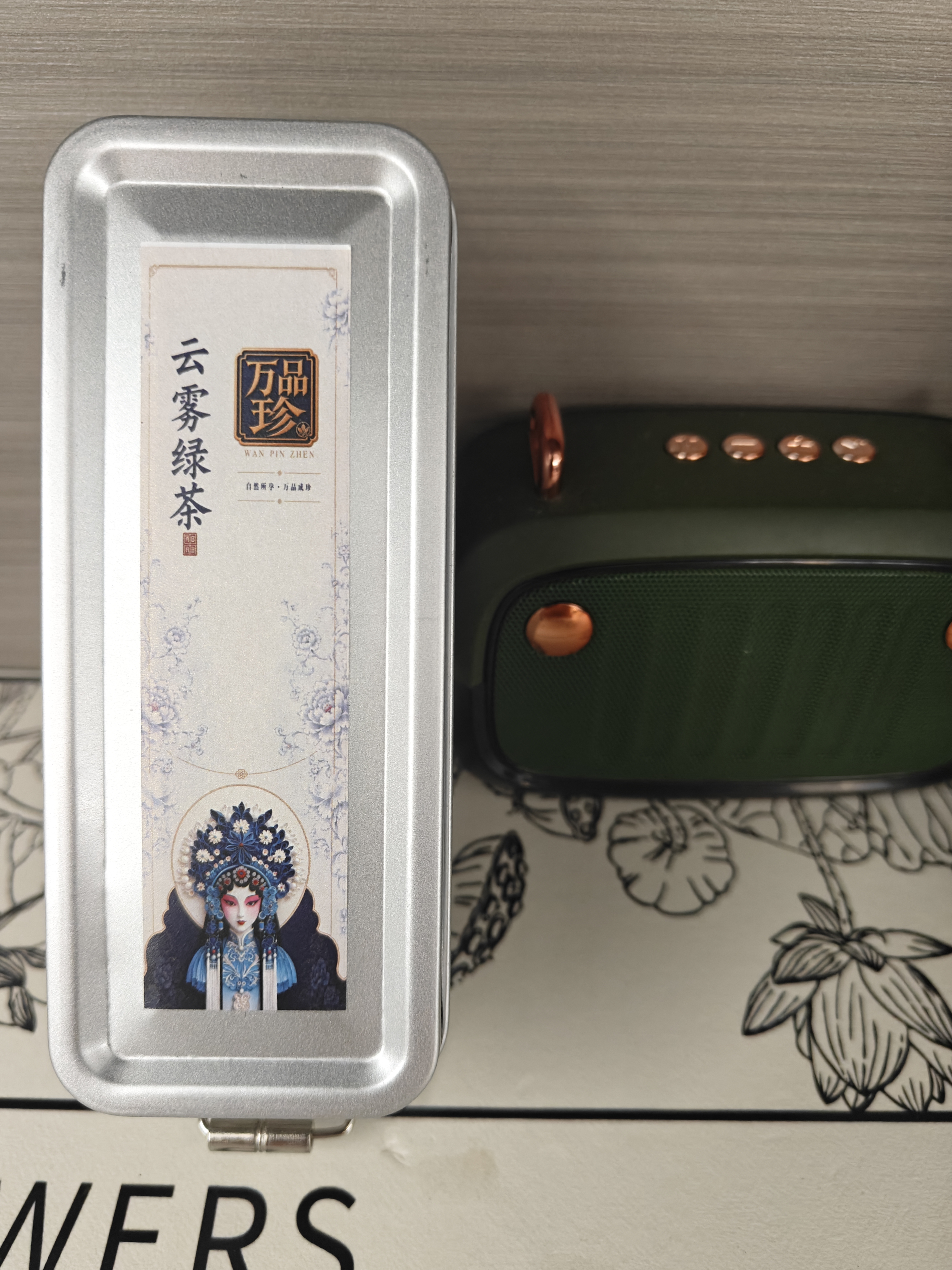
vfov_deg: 69.4
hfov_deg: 54.9
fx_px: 917
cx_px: 457
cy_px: 654
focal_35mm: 25
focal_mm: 5.59
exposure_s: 1/50
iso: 320
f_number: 1.8
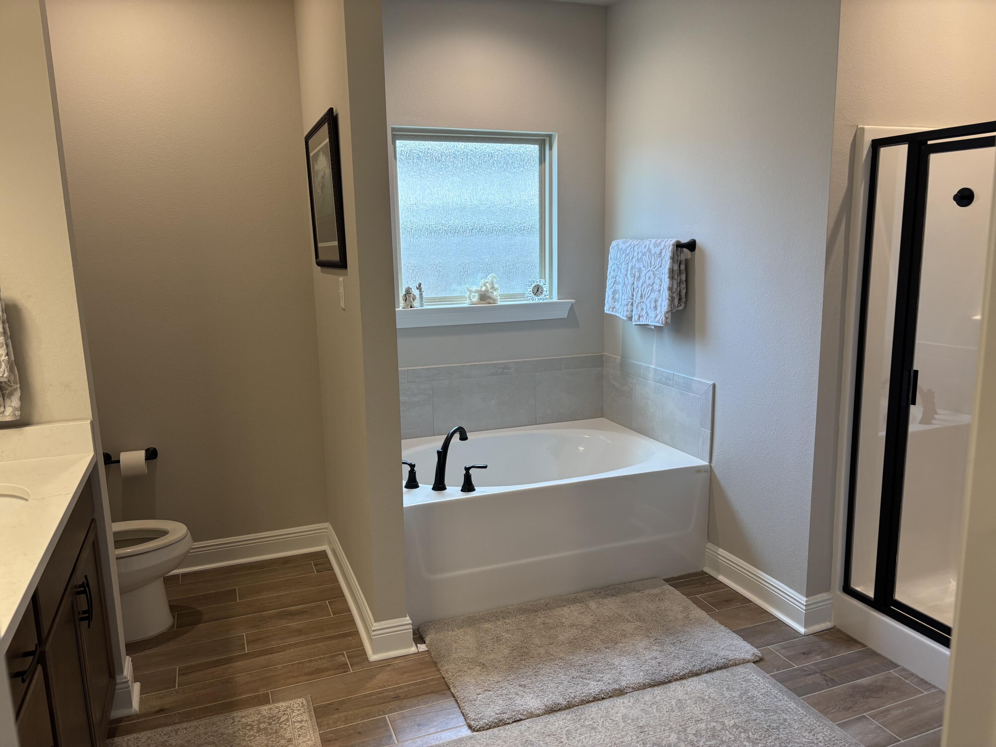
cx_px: 498
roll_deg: +0.7
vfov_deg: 53.1
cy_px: 374
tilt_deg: -10.7
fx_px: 748
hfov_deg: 67.3
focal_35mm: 26
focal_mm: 5.96
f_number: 1.6
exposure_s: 1/120
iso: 100
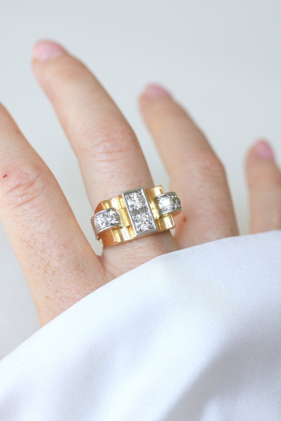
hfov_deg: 13.0
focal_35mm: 105
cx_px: 140
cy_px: 210
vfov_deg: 19.5
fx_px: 1229
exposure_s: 1/160
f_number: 4.5
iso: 200
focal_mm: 70
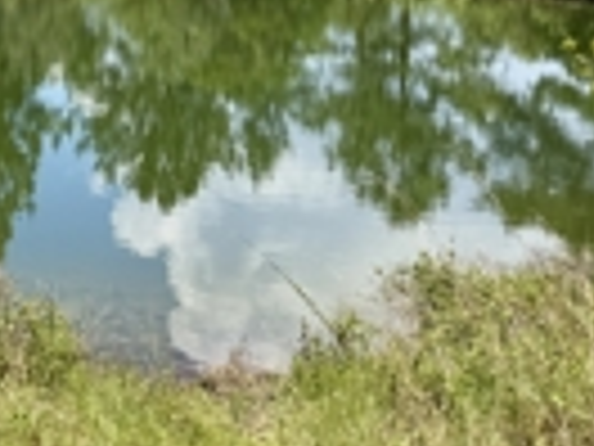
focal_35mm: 73
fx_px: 1253
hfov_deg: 24.0
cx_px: -140
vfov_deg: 19.2
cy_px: -68
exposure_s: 1/3425
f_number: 1.78
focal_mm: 6.76
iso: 80
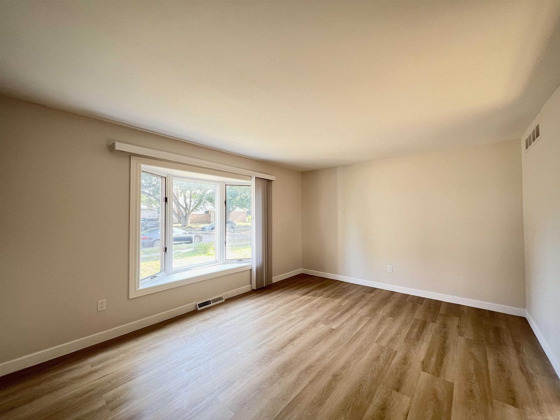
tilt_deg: +0.9
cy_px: 210
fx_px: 210
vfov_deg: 89.9
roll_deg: +0.2
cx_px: 280
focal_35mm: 13
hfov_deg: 106.2
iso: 250
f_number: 1.8
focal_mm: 1.57
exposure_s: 1/64
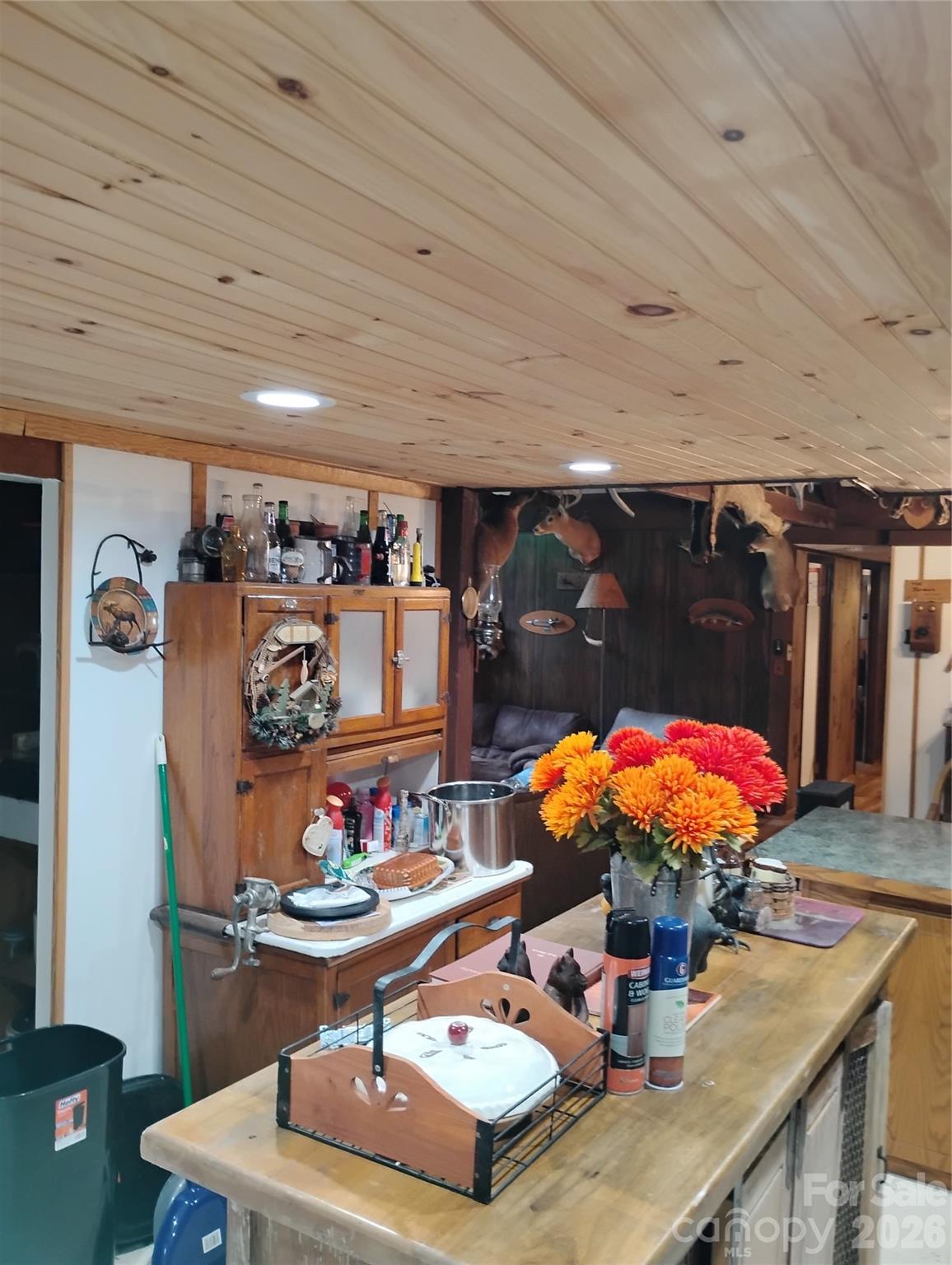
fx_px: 1024
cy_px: 632
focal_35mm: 28
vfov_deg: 63.4
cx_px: 476
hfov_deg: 49.8
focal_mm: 4.26
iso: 997
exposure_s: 1/30
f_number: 1.8
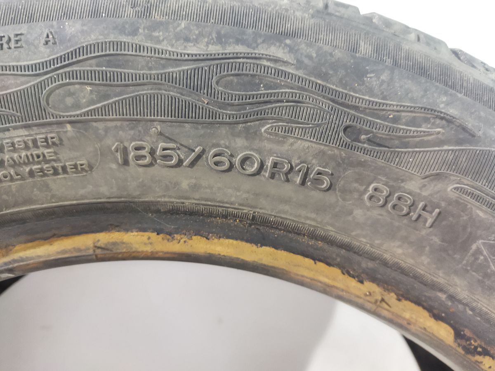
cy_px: 186
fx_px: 386
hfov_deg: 65.3
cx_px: 248
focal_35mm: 27
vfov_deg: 51.4
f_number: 1.79
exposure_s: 1/20
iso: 447
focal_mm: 4.71
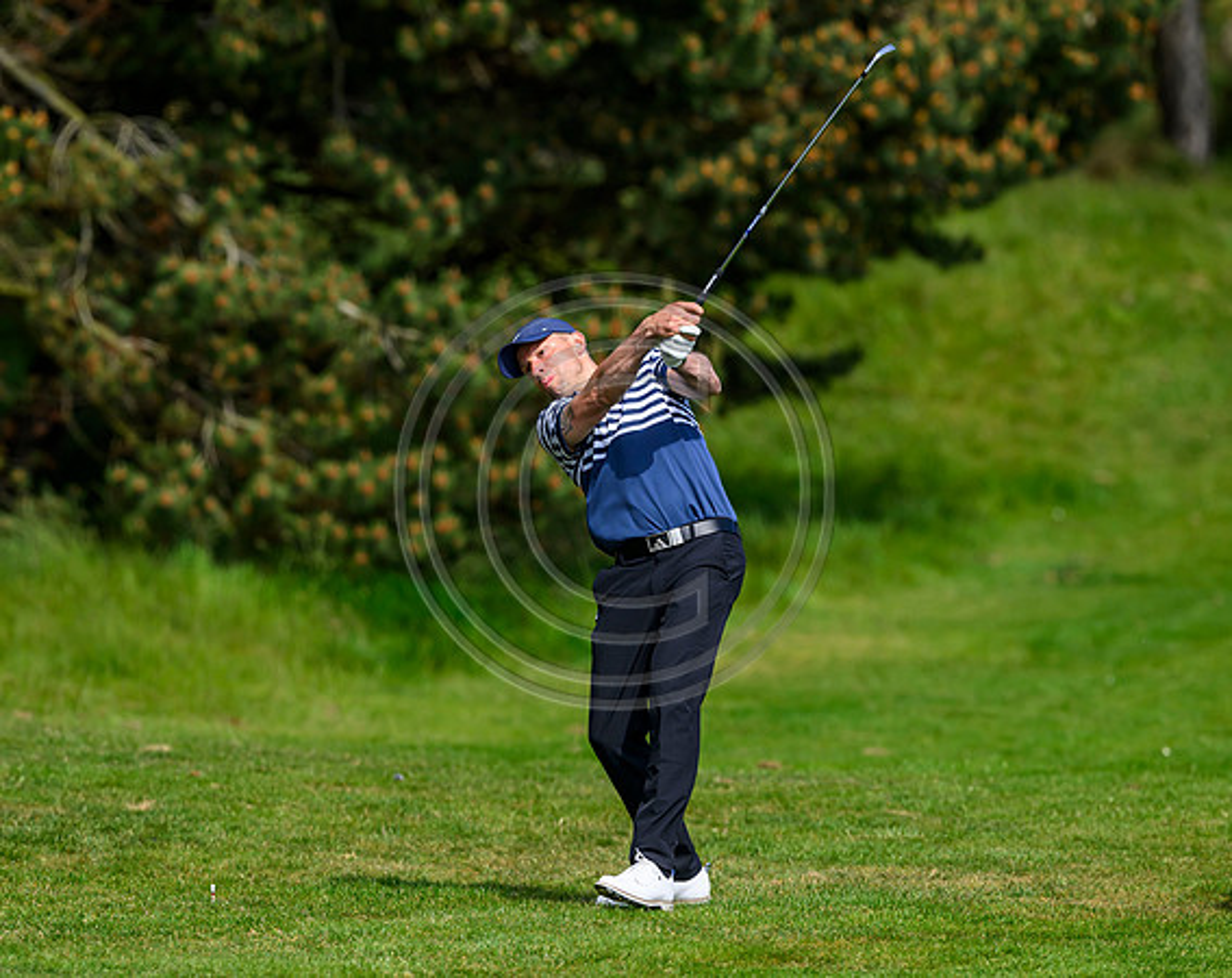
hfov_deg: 3.7
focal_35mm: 519
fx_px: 18866
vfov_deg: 3.0
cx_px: 429
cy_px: 558
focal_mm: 400
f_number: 4.5
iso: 500
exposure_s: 1/4000
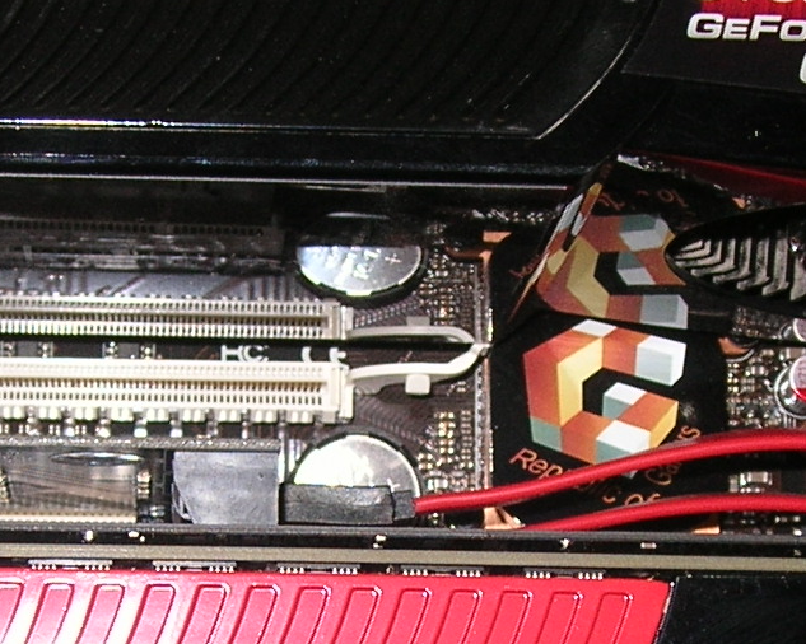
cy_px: 661
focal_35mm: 127
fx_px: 3029
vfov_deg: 12.0
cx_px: 507
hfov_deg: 15.1
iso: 50
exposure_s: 1/60.1
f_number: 2.7
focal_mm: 6
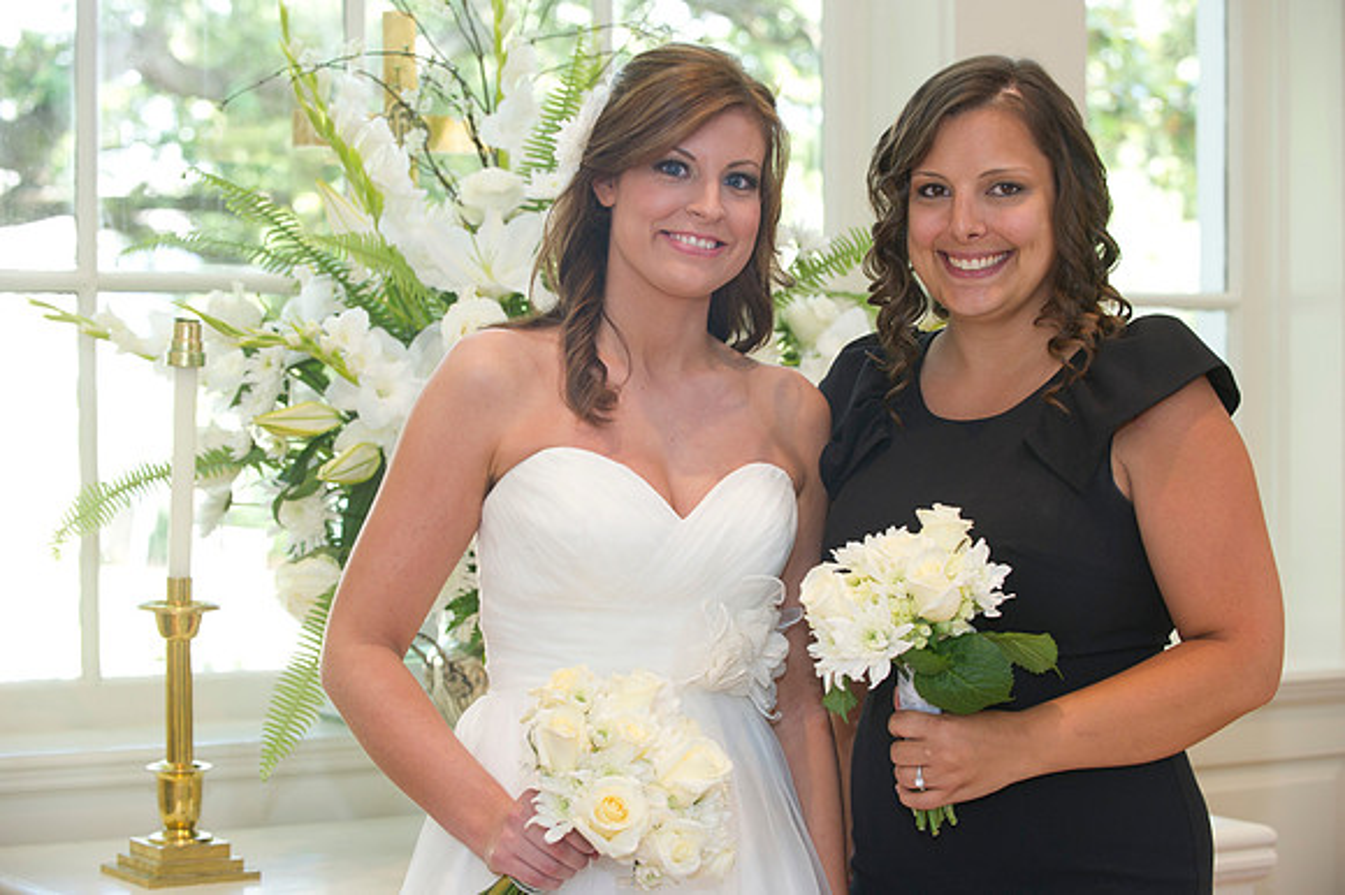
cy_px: 448
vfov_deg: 16.6
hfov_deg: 24.8
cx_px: 672
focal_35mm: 82
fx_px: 3062
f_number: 4
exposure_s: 1/80
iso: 800
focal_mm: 82
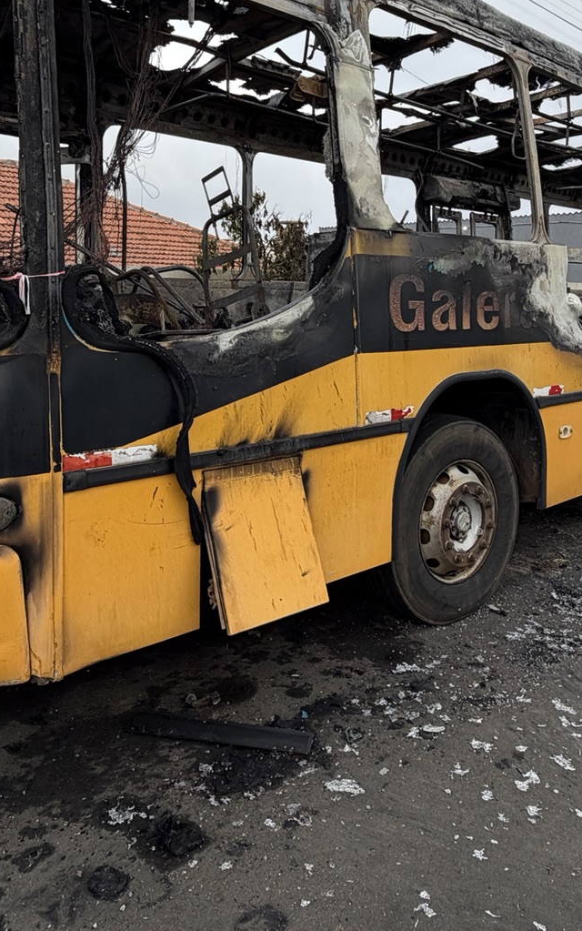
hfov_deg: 43.2
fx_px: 735
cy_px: 310
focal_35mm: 29
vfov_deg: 63.0
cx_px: 294
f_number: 2.2
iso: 40
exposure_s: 1/770
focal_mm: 2.22
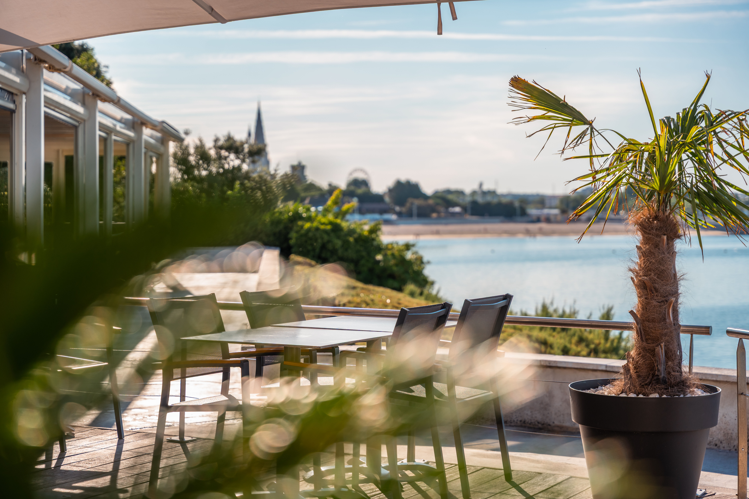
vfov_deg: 19.5
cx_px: 374
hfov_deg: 28.8
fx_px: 1456
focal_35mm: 70
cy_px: 250
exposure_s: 1/1250
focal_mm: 70
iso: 100
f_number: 2.8
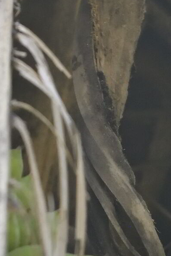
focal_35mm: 1418
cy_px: -165
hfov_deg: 1.0
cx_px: -118
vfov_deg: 1.5
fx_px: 10097
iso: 2000
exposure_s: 1/1000
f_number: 6
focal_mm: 350
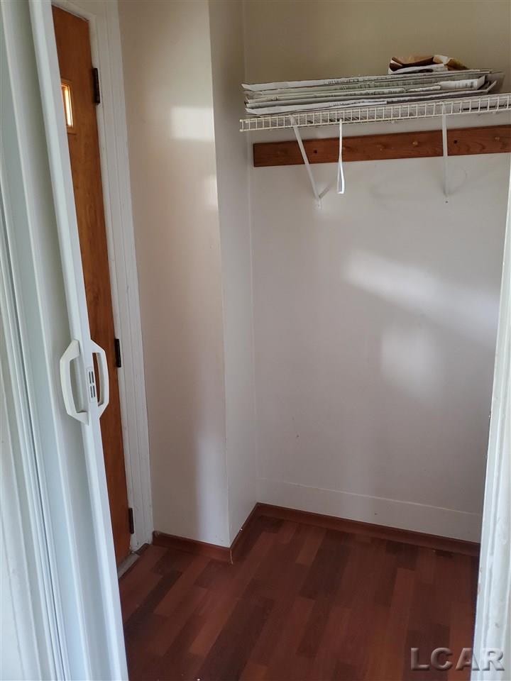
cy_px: 340
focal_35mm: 26
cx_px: 256
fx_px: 512
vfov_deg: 67.3
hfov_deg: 53.1
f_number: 1.5
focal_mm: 4.3
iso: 640
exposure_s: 1/40
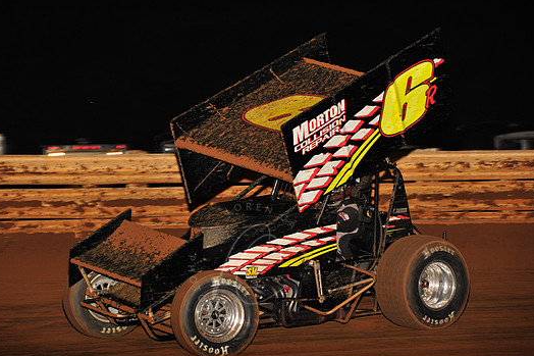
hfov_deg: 10.9
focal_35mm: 188
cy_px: 170
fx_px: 2788
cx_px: 249
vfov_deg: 7.3
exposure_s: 1/320
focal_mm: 170
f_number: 6.3
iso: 1000
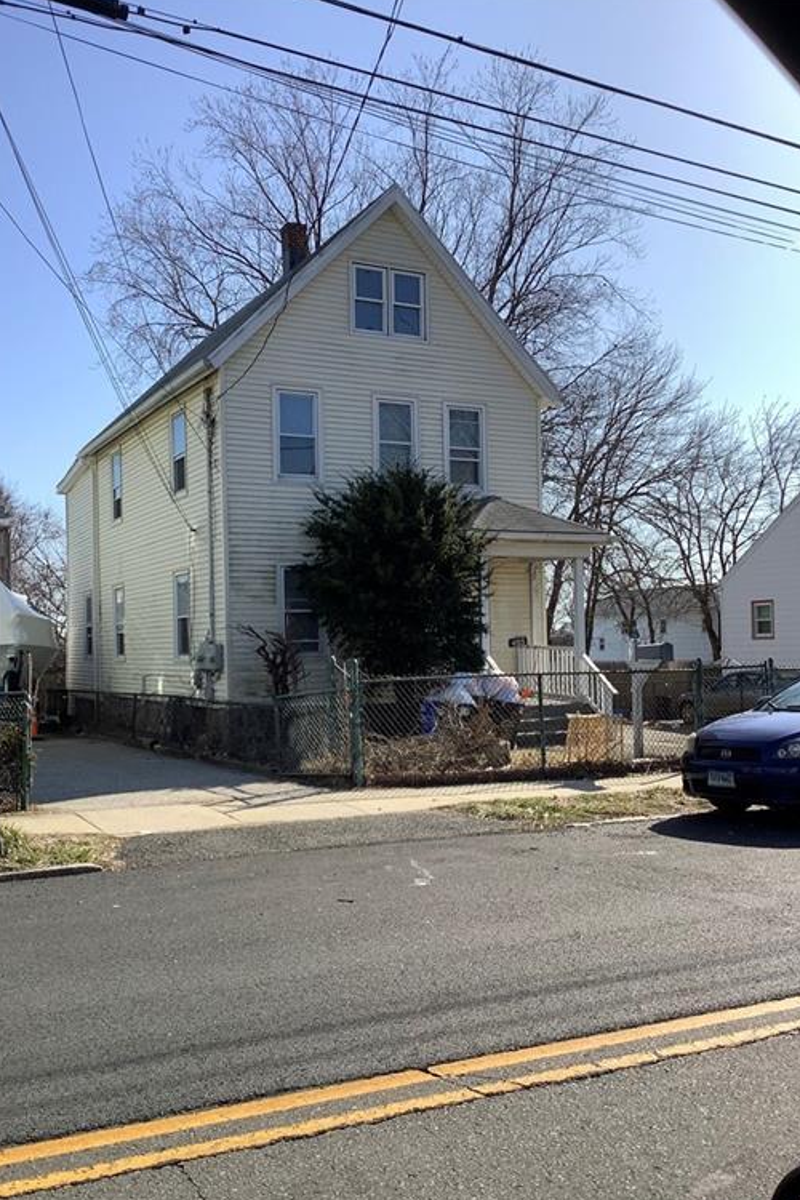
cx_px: 370
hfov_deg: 39.9
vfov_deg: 57.2
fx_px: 1100
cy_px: 606
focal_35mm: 33
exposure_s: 1/1294
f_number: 2.4
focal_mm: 3.3
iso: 25
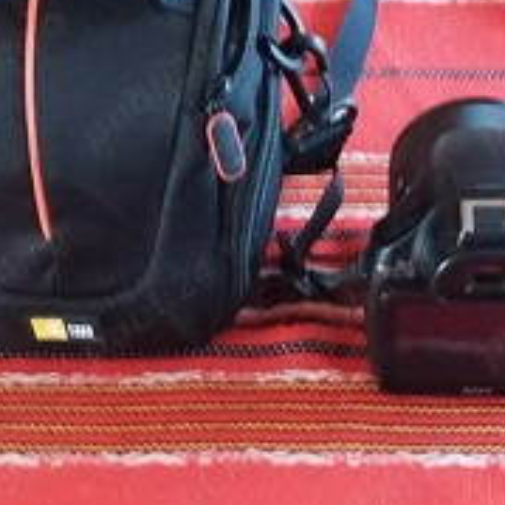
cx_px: 271
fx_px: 1469
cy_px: 341
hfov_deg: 19.5
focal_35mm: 89
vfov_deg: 19.4
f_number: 1.8
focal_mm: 6.24
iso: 1851
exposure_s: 1/20
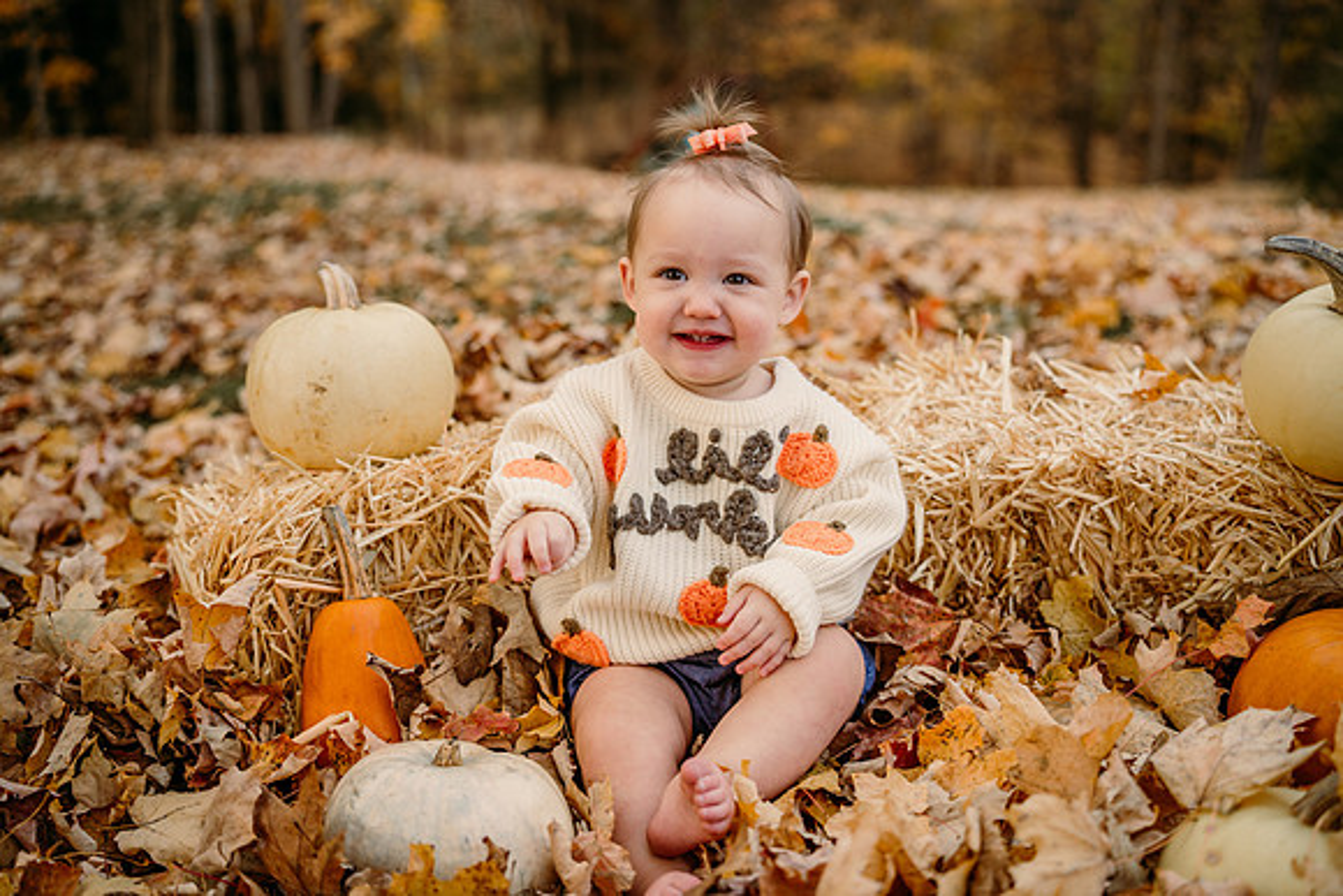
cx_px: 672
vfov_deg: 37.9
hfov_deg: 54.4
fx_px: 1306
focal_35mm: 35
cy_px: 448
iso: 250
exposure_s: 1/400
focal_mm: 35
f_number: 2.2
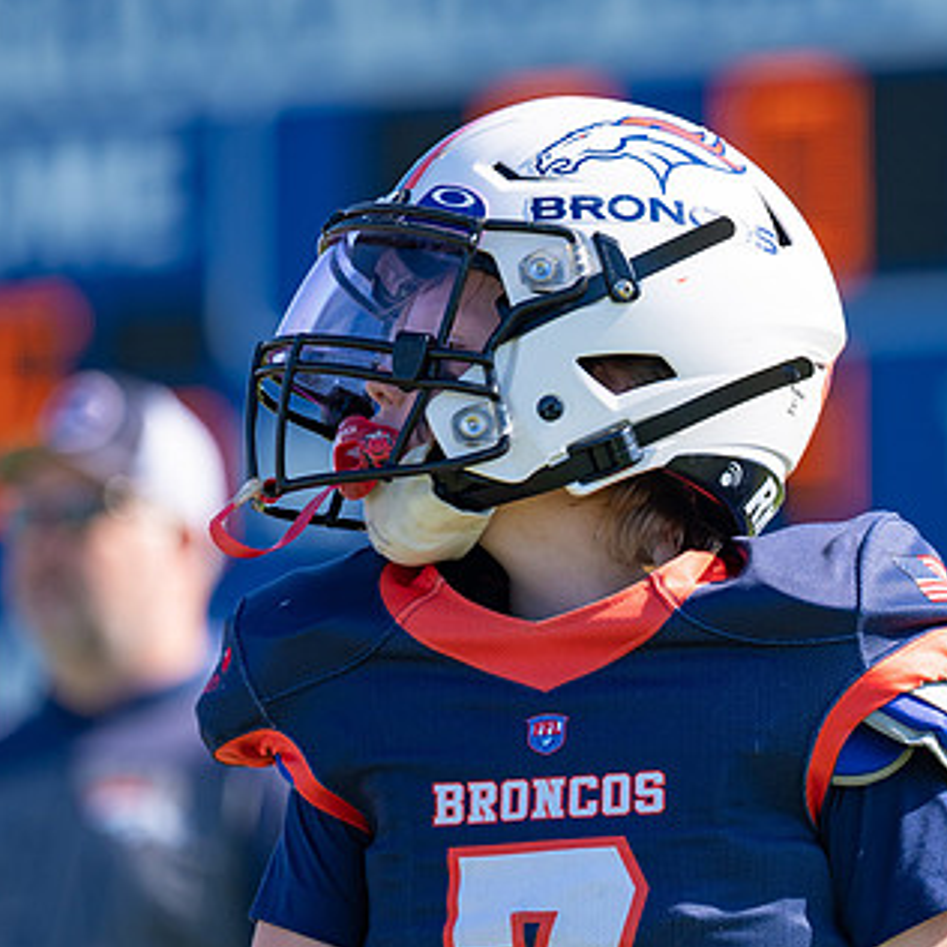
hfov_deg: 4.9
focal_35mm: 357
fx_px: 11050
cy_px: 441
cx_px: 709
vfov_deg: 4.9
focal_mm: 176
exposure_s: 1/2000
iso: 100
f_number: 2.8
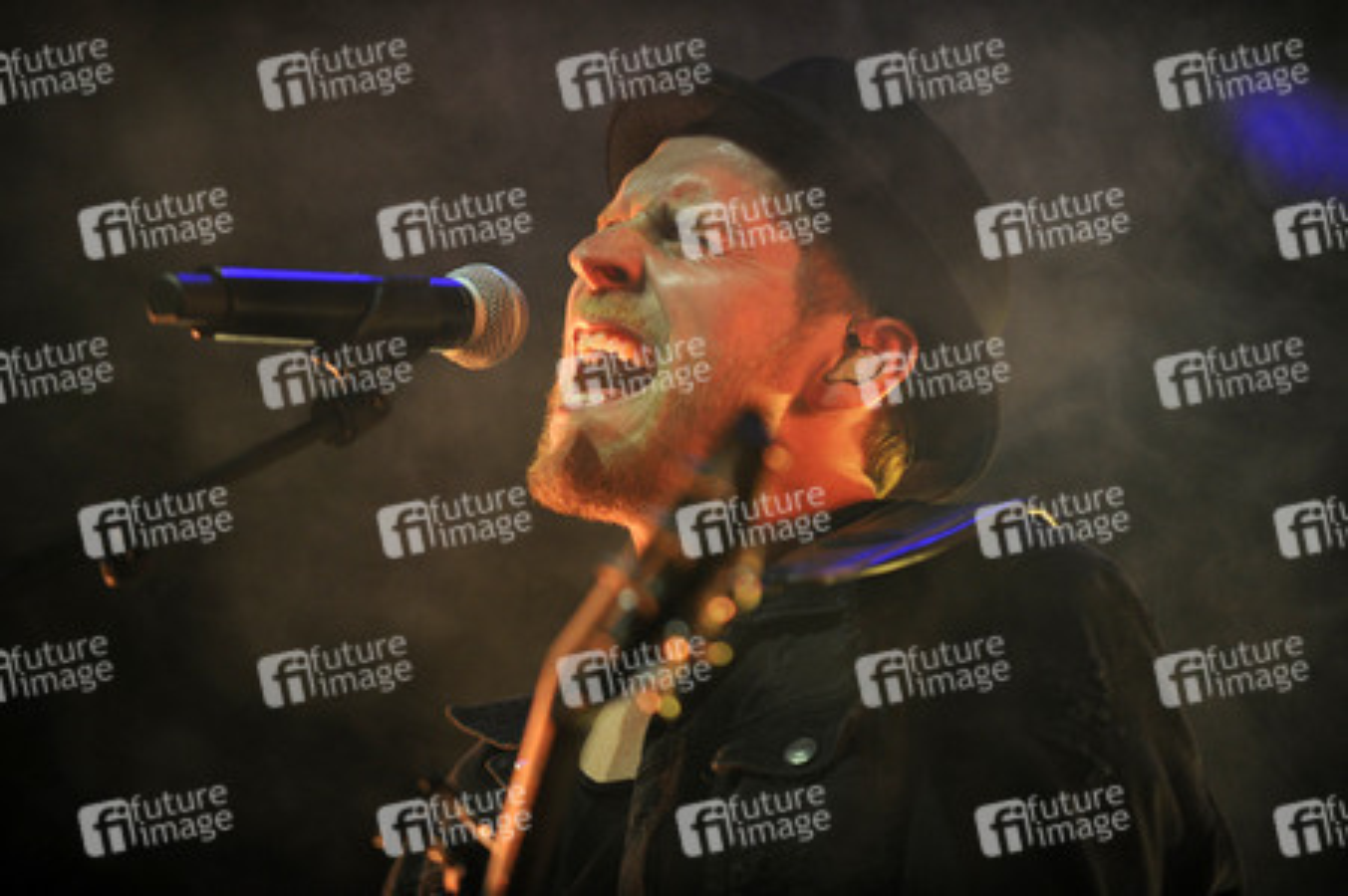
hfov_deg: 10.3
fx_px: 7483
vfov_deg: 6.9
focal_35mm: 200
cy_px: 448
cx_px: 674
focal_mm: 200
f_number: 2.8
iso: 2500
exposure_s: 1/250
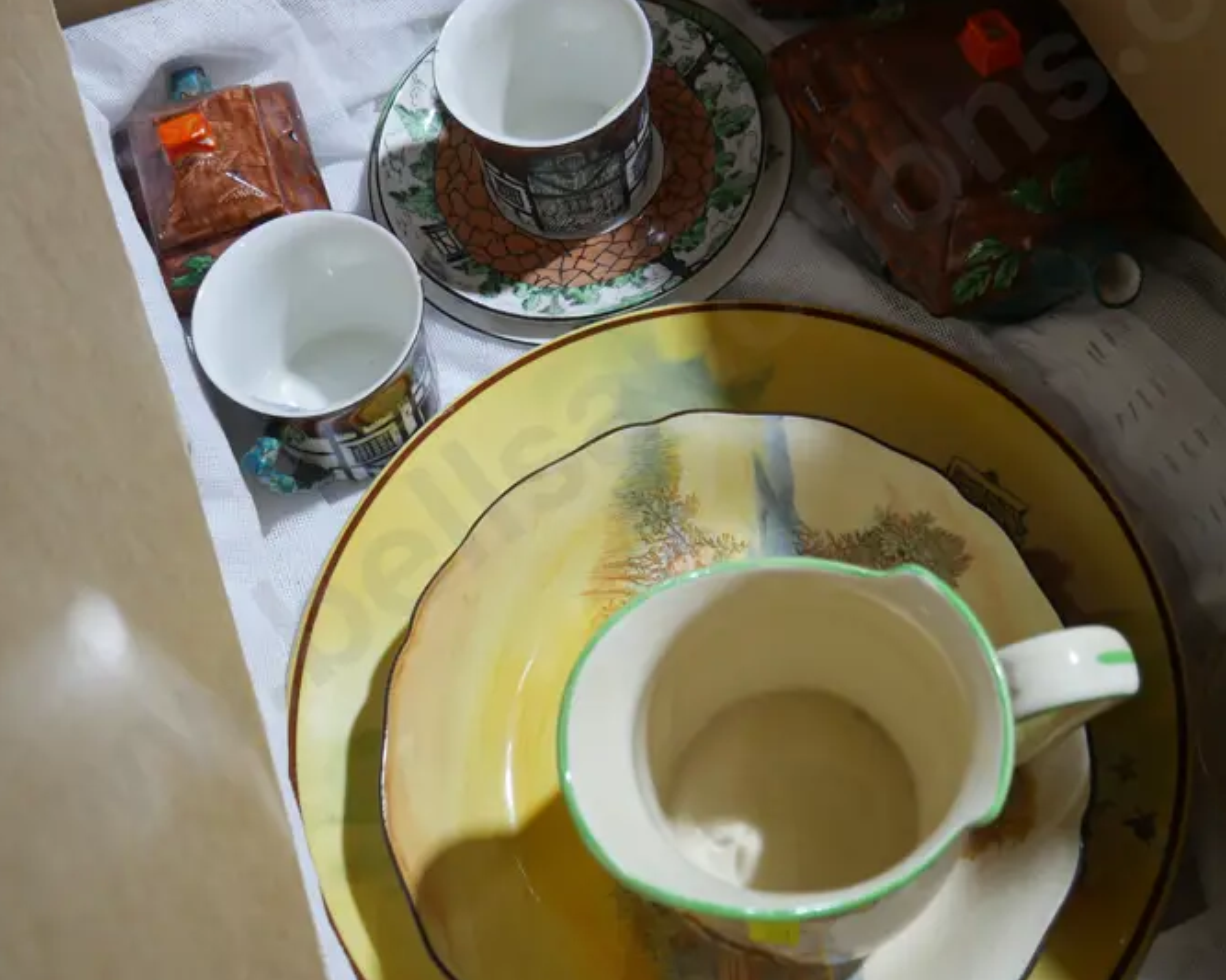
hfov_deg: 43.7
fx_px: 1523
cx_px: 697
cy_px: 350
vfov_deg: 35.4
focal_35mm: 42
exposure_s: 1/60
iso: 250
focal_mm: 14
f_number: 3.5
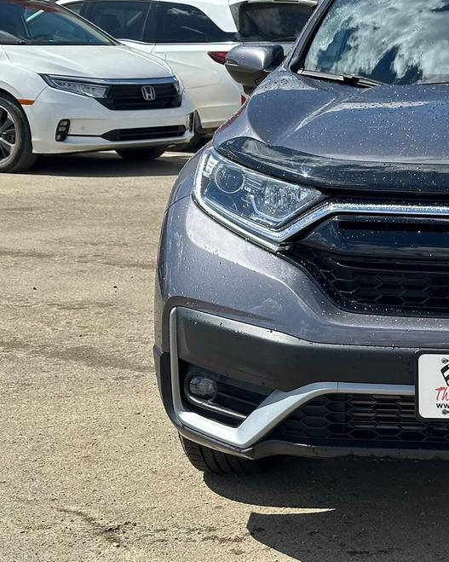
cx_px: 463
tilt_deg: -4.8
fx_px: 1512
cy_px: 195
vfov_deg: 21.0
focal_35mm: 91
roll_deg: -0.7
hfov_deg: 16.5
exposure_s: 1/3257
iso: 64
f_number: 1.78
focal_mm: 6.86
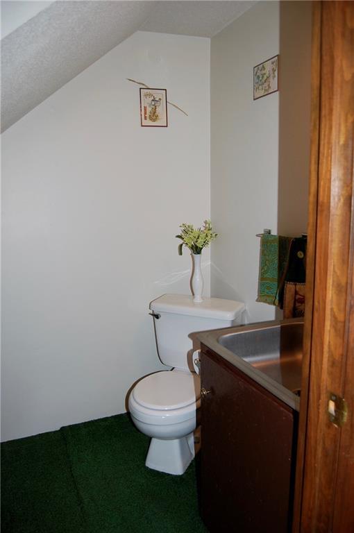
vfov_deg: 67.4
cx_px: 177
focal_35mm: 27
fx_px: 399
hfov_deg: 47.8
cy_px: 266
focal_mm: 18
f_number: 3.5
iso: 200
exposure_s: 1/60
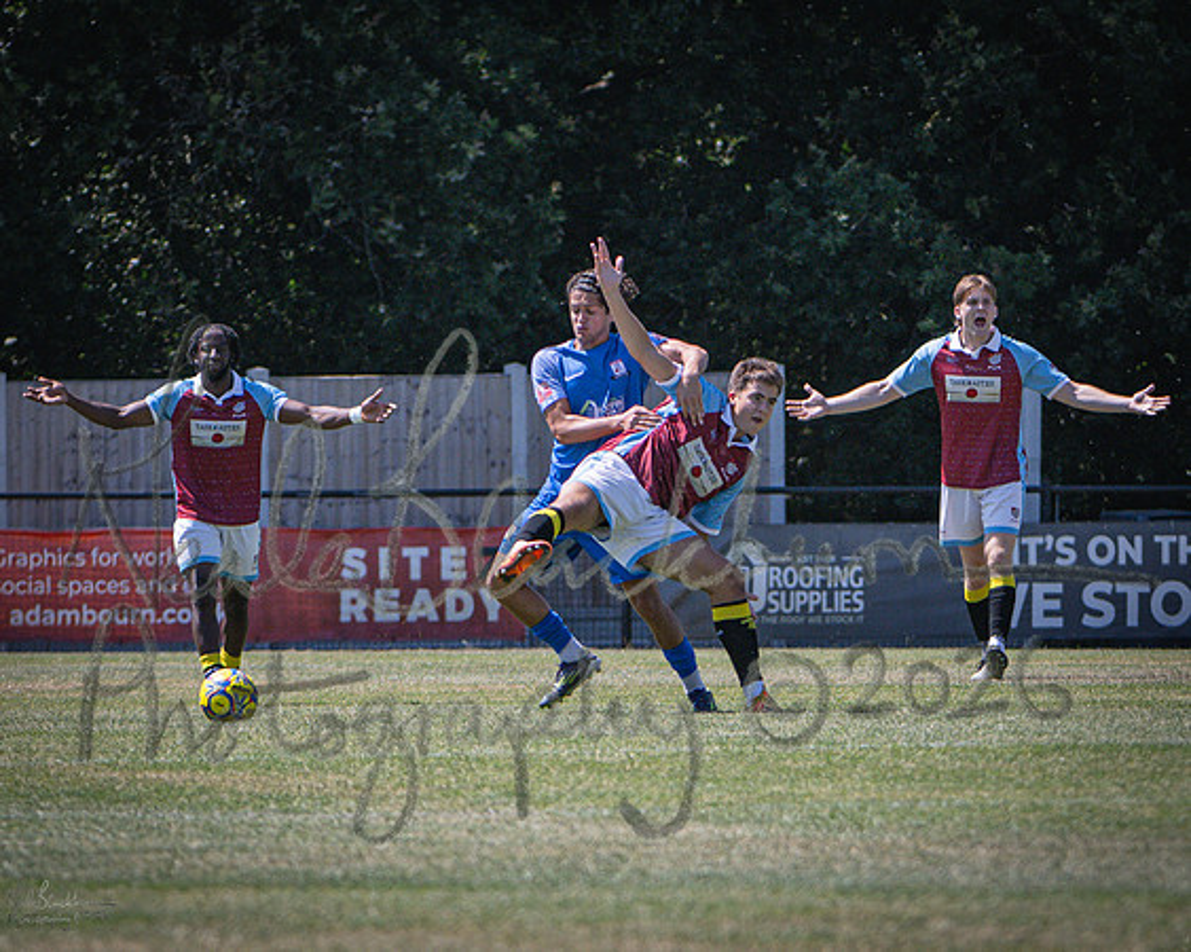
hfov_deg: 2.5
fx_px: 27734
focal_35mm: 787
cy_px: 718
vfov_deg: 2.0
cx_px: 507
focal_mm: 300
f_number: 4
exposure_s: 1/2500
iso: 400
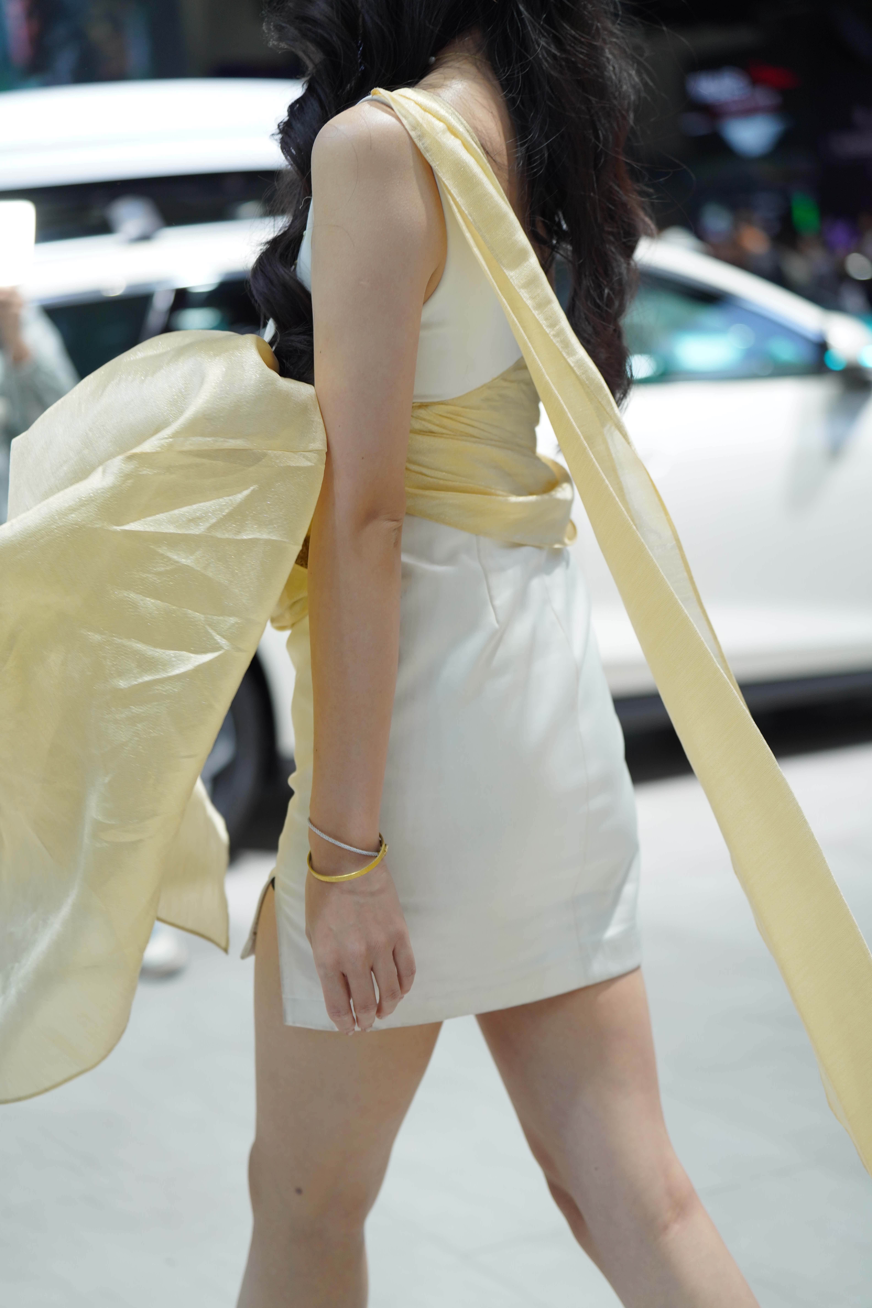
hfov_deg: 19.5
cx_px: 436
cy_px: 654
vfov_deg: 28.8
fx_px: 2543
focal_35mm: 70
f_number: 2.8
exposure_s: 1/400
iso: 400
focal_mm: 70
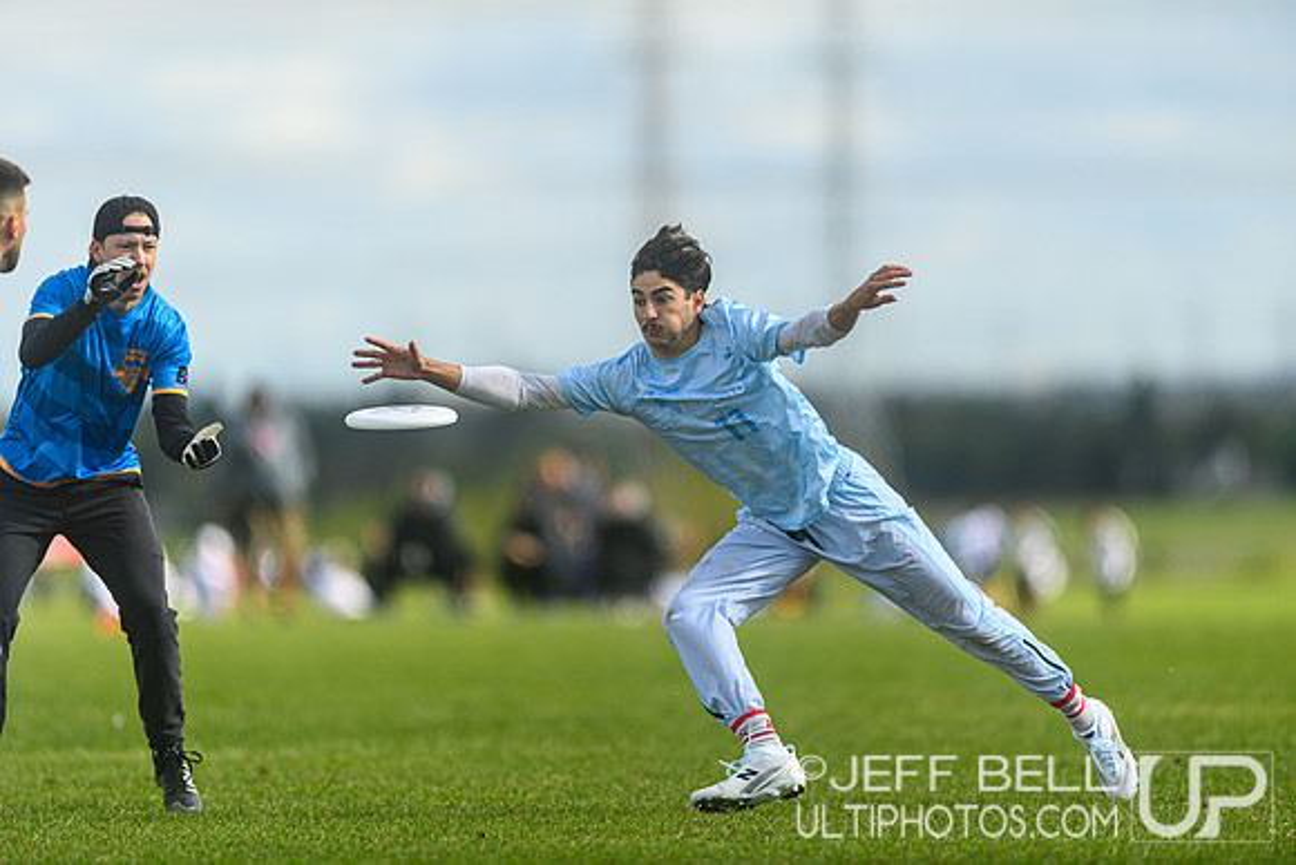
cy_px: 432
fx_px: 14403
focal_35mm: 400
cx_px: 648
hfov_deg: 5.2
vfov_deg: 3.4
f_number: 3.2
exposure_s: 1/1600
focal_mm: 400
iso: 100
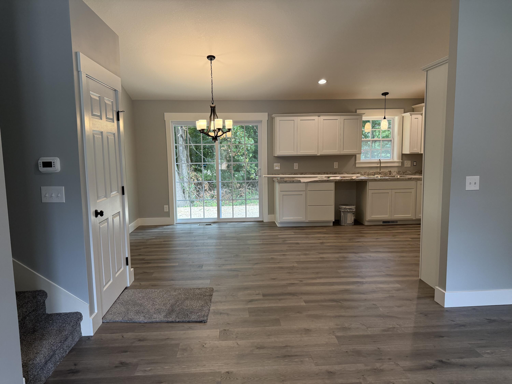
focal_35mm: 24
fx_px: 355
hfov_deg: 71.6
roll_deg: +0.9
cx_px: 256
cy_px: 192
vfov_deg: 56.8
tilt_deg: -5.9
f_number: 1.78
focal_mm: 6.76
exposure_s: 1/150
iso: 200
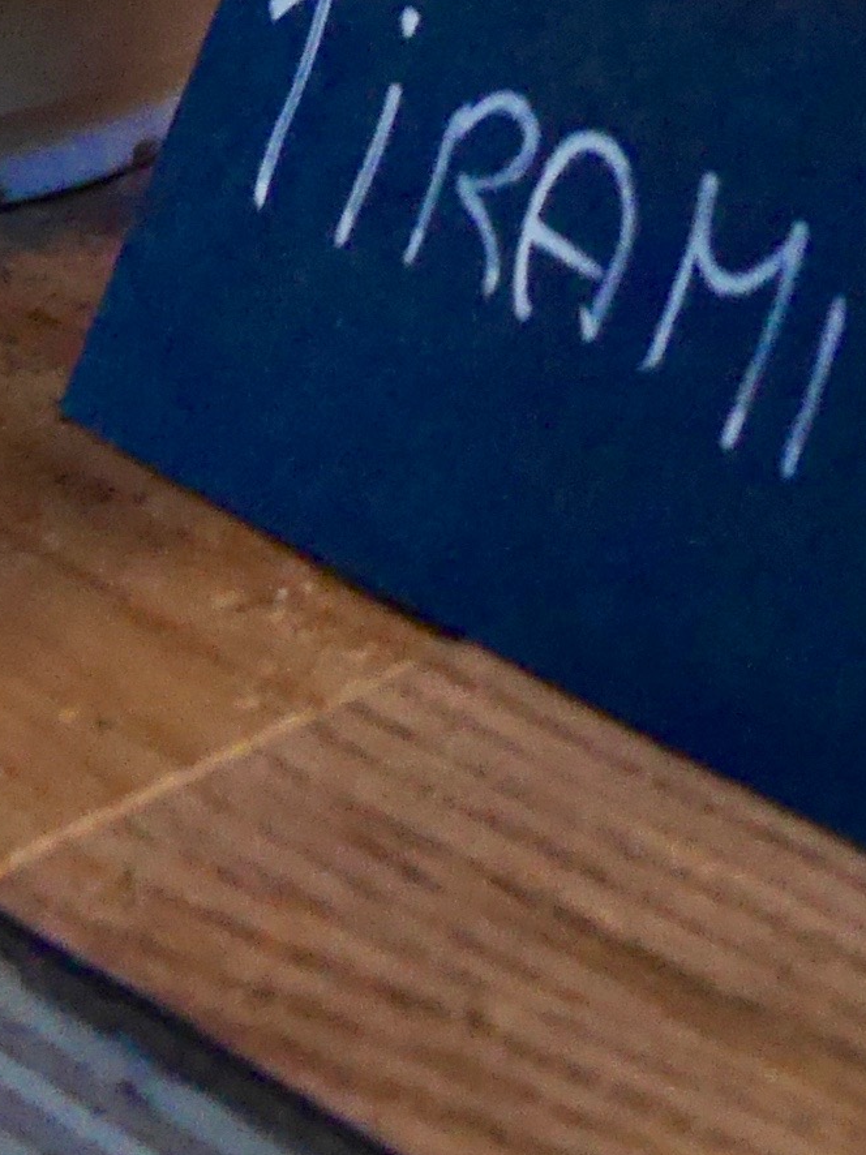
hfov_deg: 8.9
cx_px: 368
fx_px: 5540
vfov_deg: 11.4
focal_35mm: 166
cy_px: -568
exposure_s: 1/30
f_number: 3.6
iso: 3200
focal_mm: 16
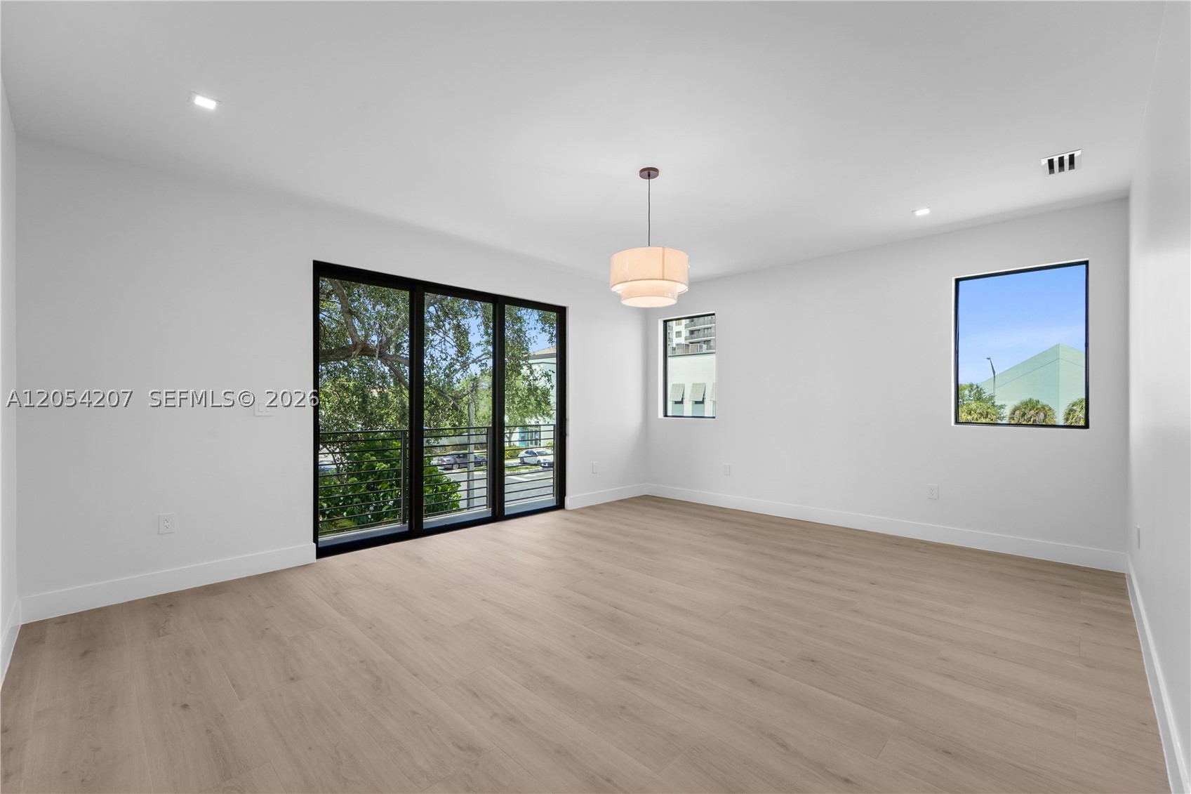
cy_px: 397
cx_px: 596
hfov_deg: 104.3
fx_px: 463
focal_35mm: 14
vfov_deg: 81.2
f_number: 13
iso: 250
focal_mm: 14
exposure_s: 1/25
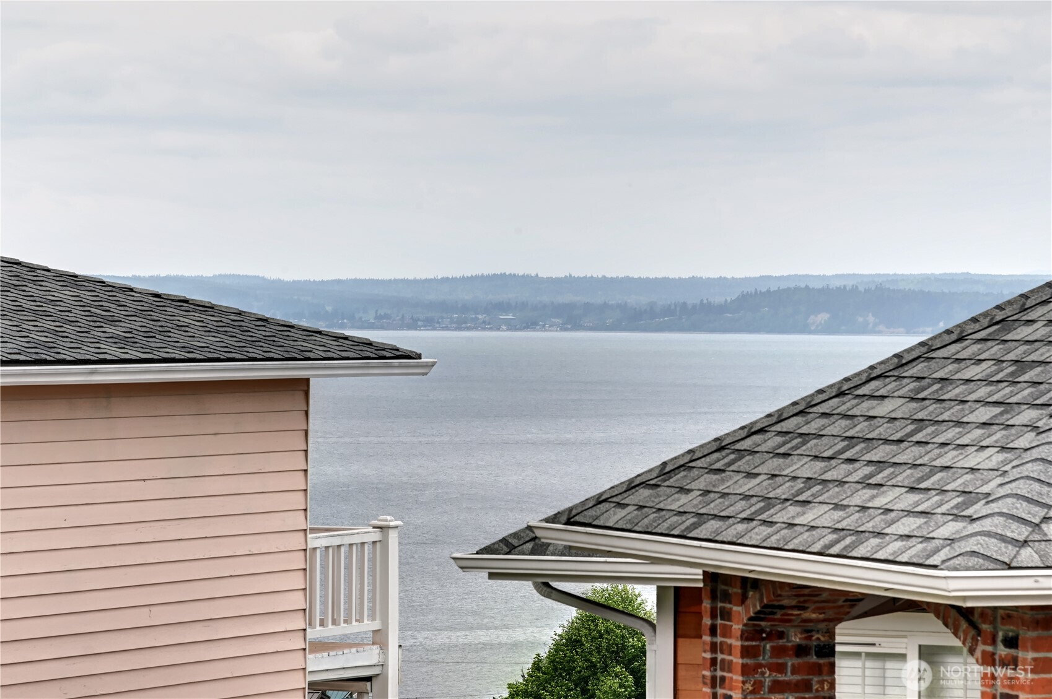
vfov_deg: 11.4
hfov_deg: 17.1
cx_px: 526
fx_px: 3504
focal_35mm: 120
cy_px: 350
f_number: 11
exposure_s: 1/60
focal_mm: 120
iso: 160
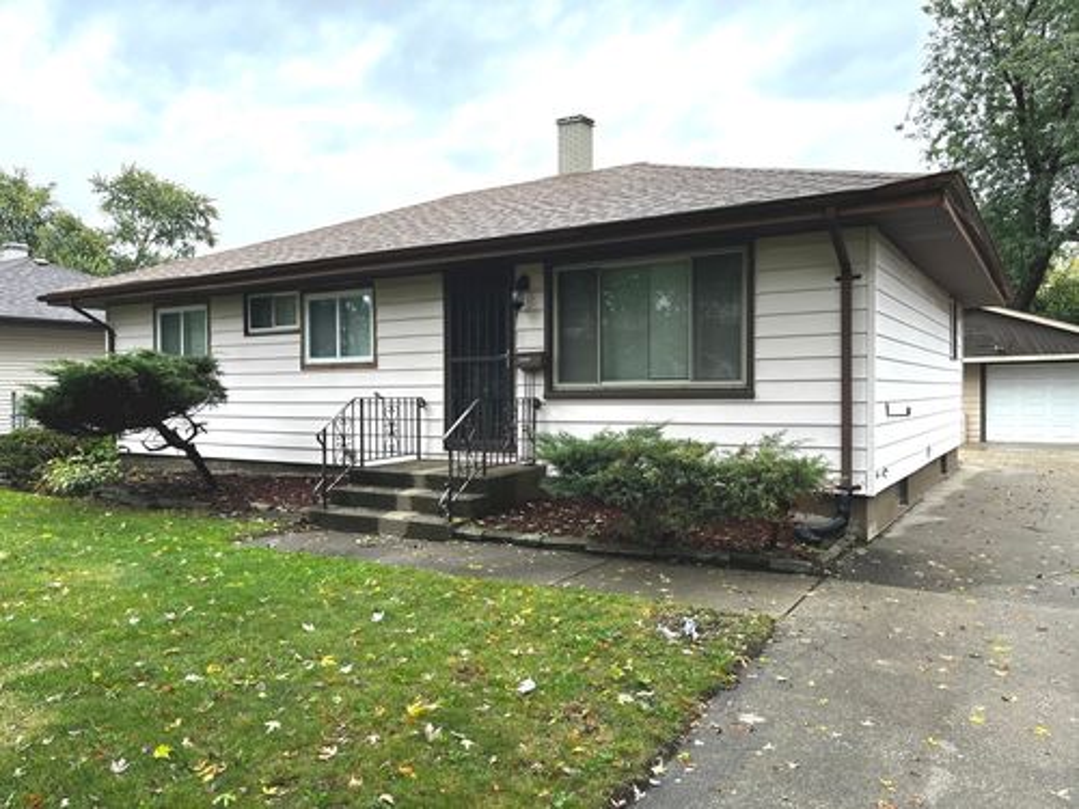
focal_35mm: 26
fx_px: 810
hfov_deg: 67.3
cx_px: 540
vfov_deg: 53.1
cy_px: 404
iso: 50
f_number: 1.6
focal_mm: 5.1
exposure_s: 1/260
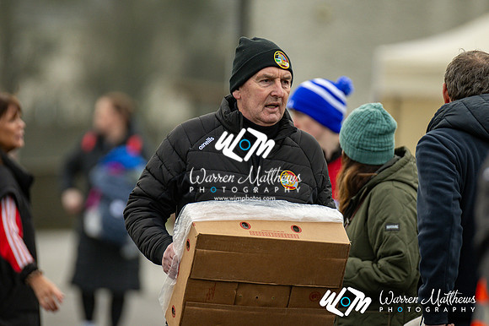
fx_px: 5091
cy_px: 163
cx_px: 244
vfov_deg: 3.7
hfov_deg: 5.5
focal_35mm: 375
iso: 560
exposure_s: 1/1600
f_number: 2.8
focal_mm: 250
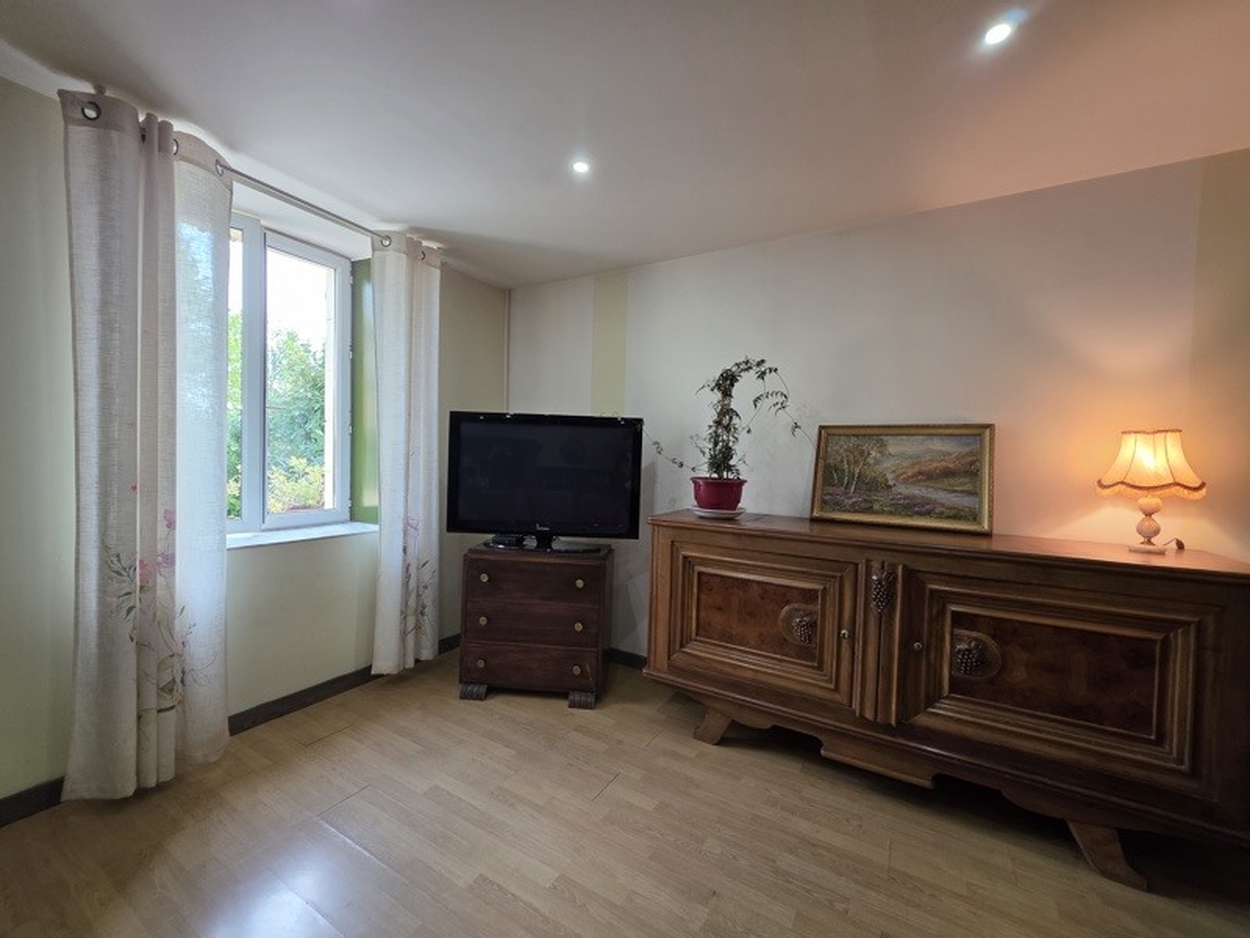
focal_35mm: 13
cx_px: 625
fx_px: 469
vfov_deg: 89.9
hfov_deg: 106.2
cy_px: 469
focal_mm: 2.2
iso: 125
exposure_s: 1/100
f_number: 1.9
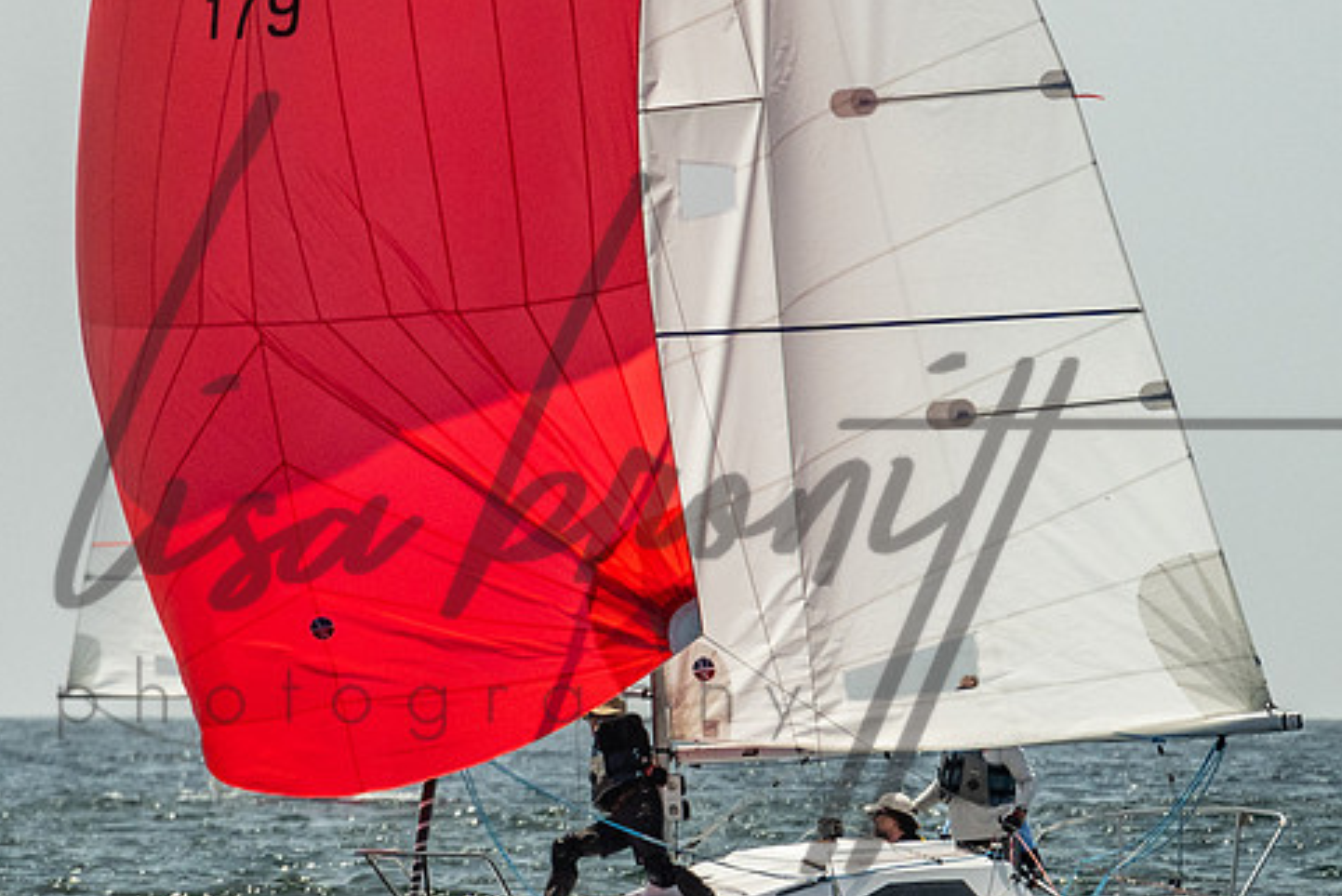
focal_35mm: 595
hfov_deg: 3.5
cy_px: 279
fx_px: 22186
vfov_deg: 2.3
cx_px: 572
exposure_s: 1/1600
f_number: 6.3
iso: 320
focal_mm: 200
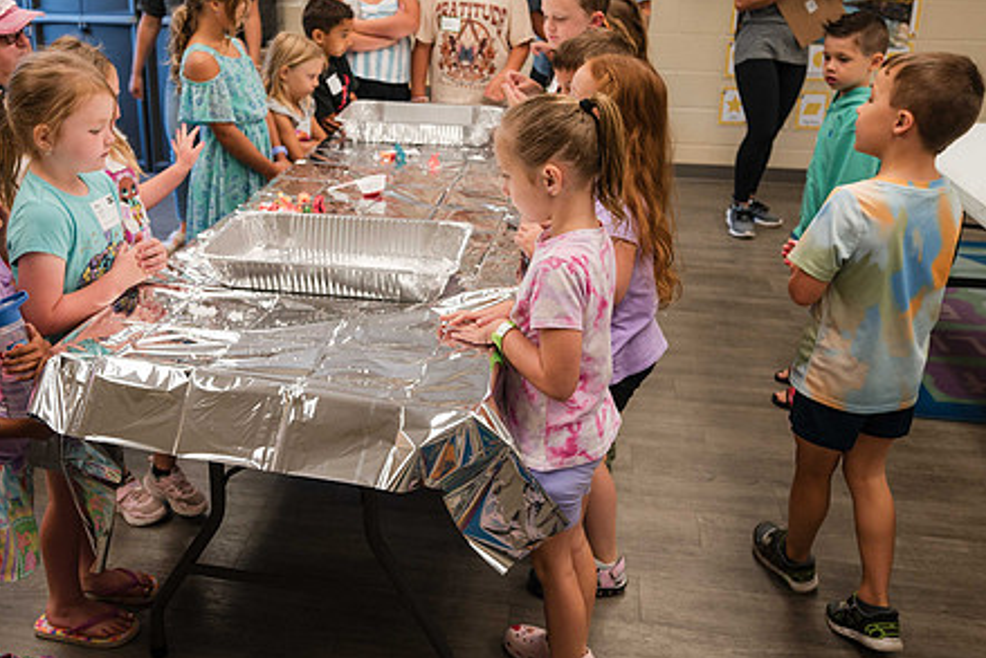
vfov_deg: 38.6
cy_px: 231
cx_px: 393
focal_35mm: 34
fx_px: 931
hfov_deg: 55.4
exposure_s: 1/125
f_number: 4
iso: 640
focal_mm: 24.5
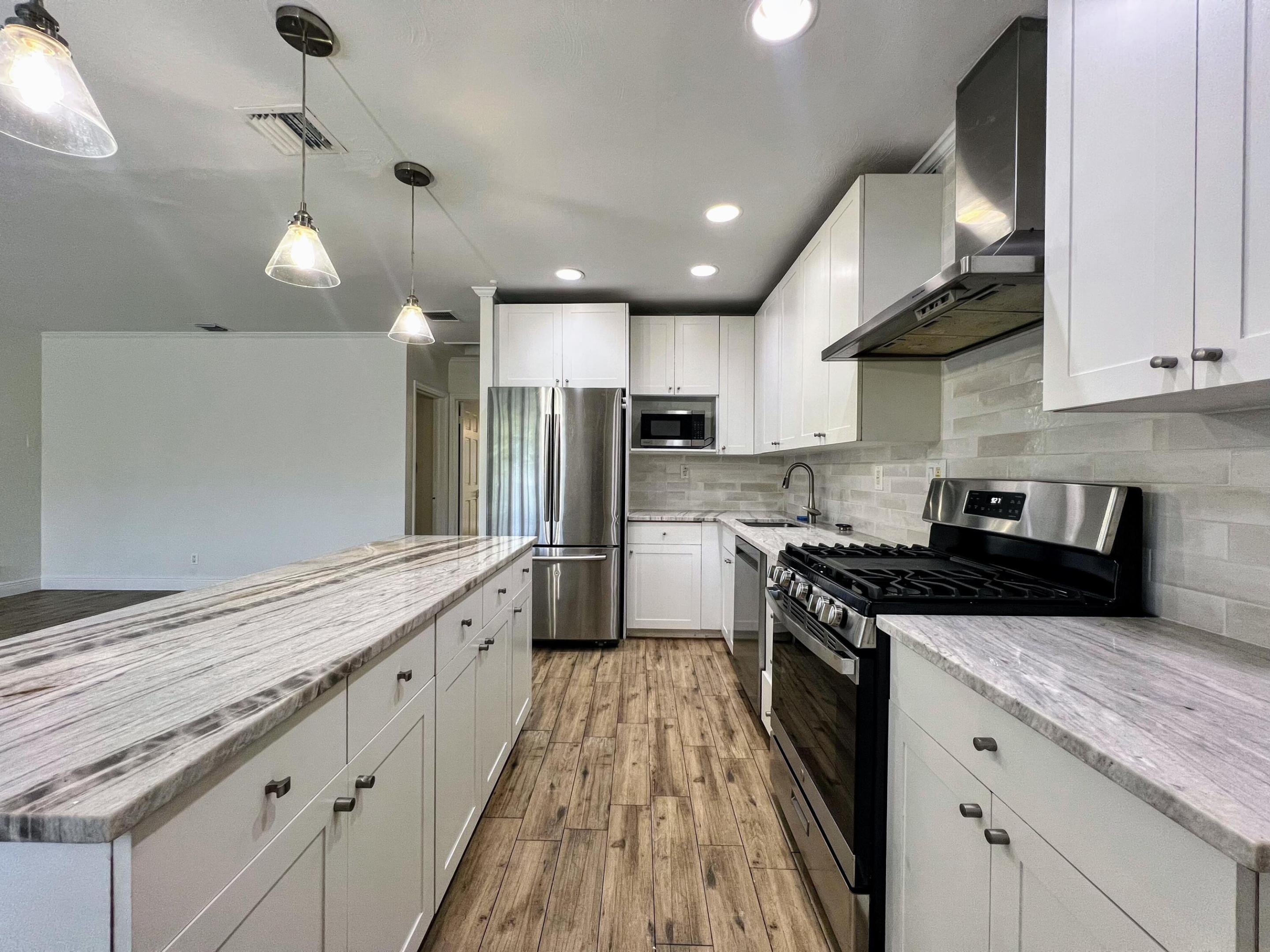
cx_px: 635
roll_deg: -0.3
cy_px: 476
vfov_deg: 89.9
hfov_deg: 106.2
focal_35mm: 13
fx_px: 477
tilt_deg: -0.9
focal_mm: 1.57
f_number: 1.8
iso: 200
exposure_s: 1/120
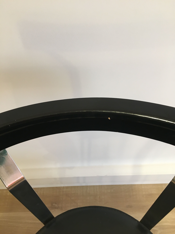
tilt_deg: -53.4
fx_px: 195
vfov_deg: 61.7
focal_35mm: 29
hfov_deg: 48.2
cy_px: 117
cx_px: 88
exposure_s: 1/33
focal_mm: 4.15
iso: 160
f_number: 2.2
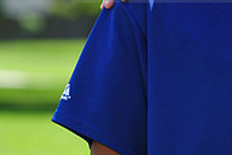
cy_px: -38
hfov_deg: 3.0
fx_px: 4369
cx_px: 300
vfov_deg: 2.0
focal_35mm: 678
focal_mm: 200
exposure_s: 1/400
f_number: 5.6
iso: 200
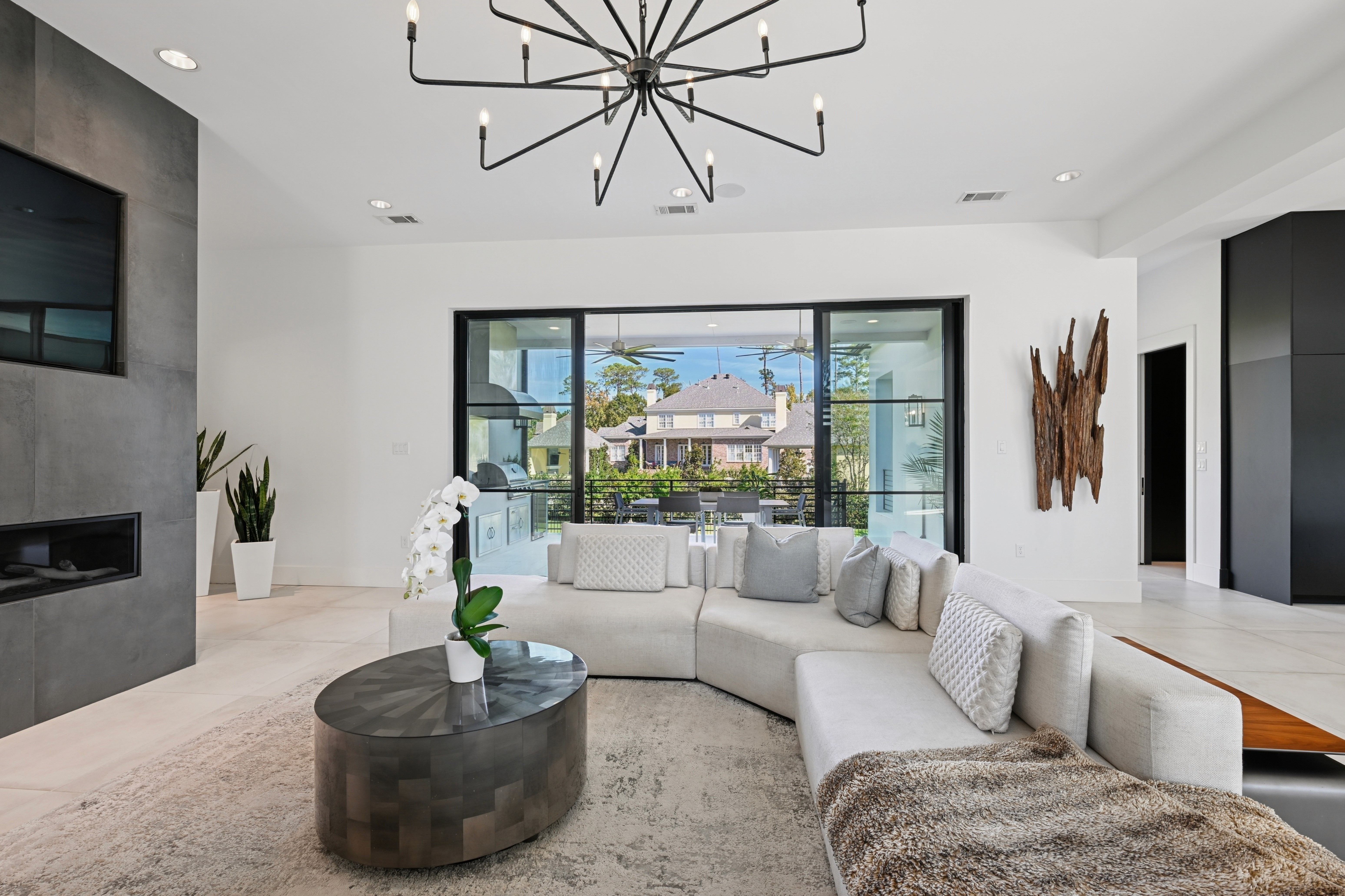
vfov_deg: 73.7
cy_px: 448
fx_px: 598
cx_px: 672
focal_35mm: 16
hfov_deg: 96.7
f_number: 11
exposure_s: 1/6
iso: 400
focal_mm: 16
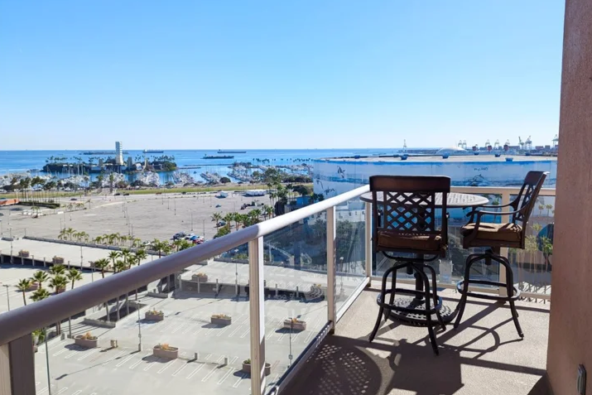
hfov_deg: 69.4
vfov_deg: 49.6
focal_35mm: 26
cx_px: 304
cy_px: 191
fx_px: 428
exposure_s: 1/2358
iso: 47
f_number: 1.85
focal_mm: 6.81
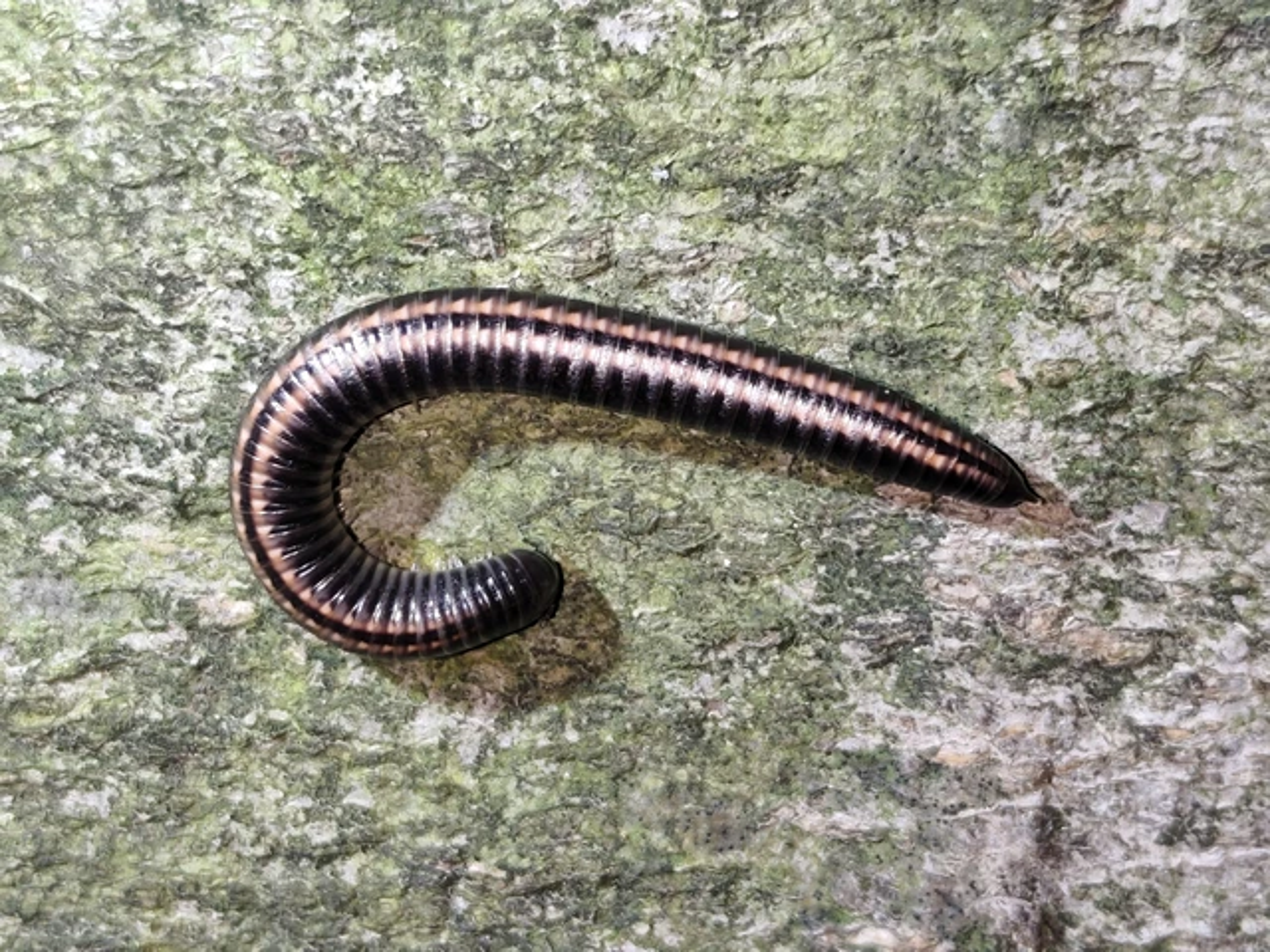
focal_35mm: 92
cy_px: 476
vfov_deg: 16.1
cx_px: 635
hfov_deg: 21.3
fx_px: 3375
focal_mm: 6.19
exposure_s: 1/50
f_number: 1.65
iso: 250
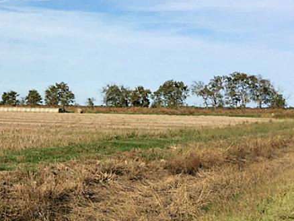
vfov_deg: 21.6
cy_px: 124
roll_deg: +0.5
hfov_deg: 26.7
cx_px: -12
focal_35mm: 68
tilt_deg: -1.5
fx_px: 578
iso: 32
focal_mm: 4.15
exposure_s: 1/2740
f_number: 2.2
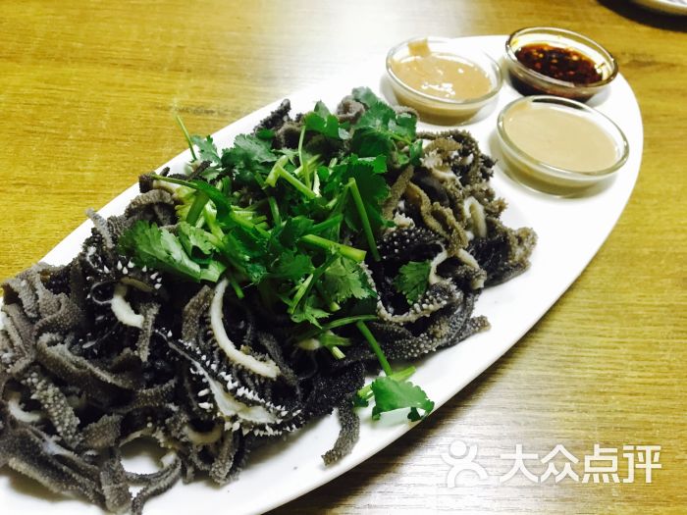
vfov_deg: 48.2
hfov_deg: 61.7
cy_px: 258
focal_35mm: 29
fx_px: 576
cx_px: 344
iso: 500
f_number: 2.2
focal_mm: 4.15
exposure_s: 1/17
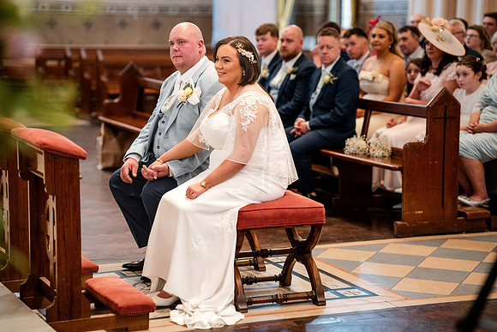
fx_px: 1174
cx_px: 248
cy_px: 166
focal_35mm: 85
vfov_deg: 16.1
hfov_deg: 23.9
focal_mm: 85
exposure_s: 1/500
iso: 6400
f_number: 2
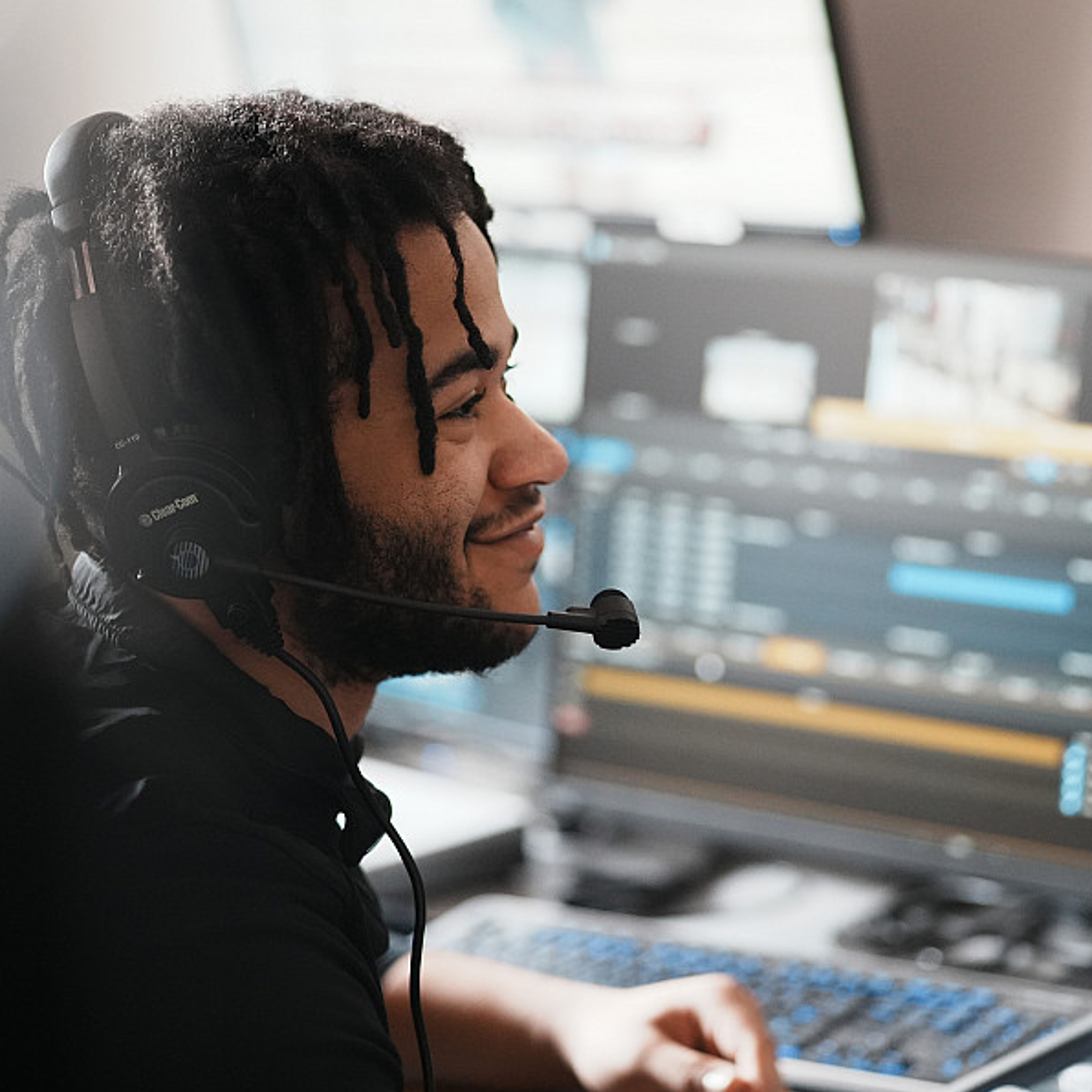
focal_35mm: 109
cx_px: 727
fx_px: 3890
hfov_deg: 15.9
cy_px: 546
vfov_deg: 16.0
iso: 3200
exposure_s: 1/160
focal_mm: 85
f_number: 1.8
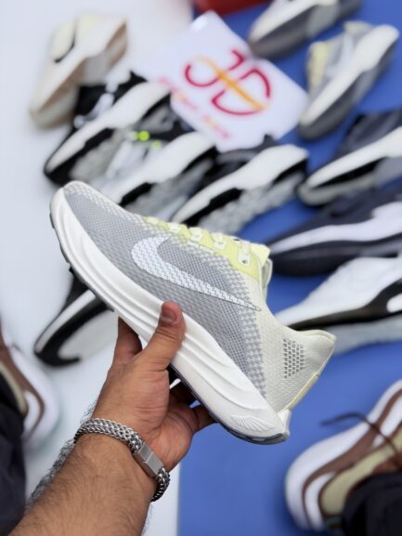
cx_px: 201
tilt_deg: -59.1
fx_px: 743
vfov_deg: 39.6
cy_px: 268
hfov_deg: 30.3
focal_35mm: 48
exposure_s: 1/405
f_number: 1.78
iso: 64
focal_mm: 6.76
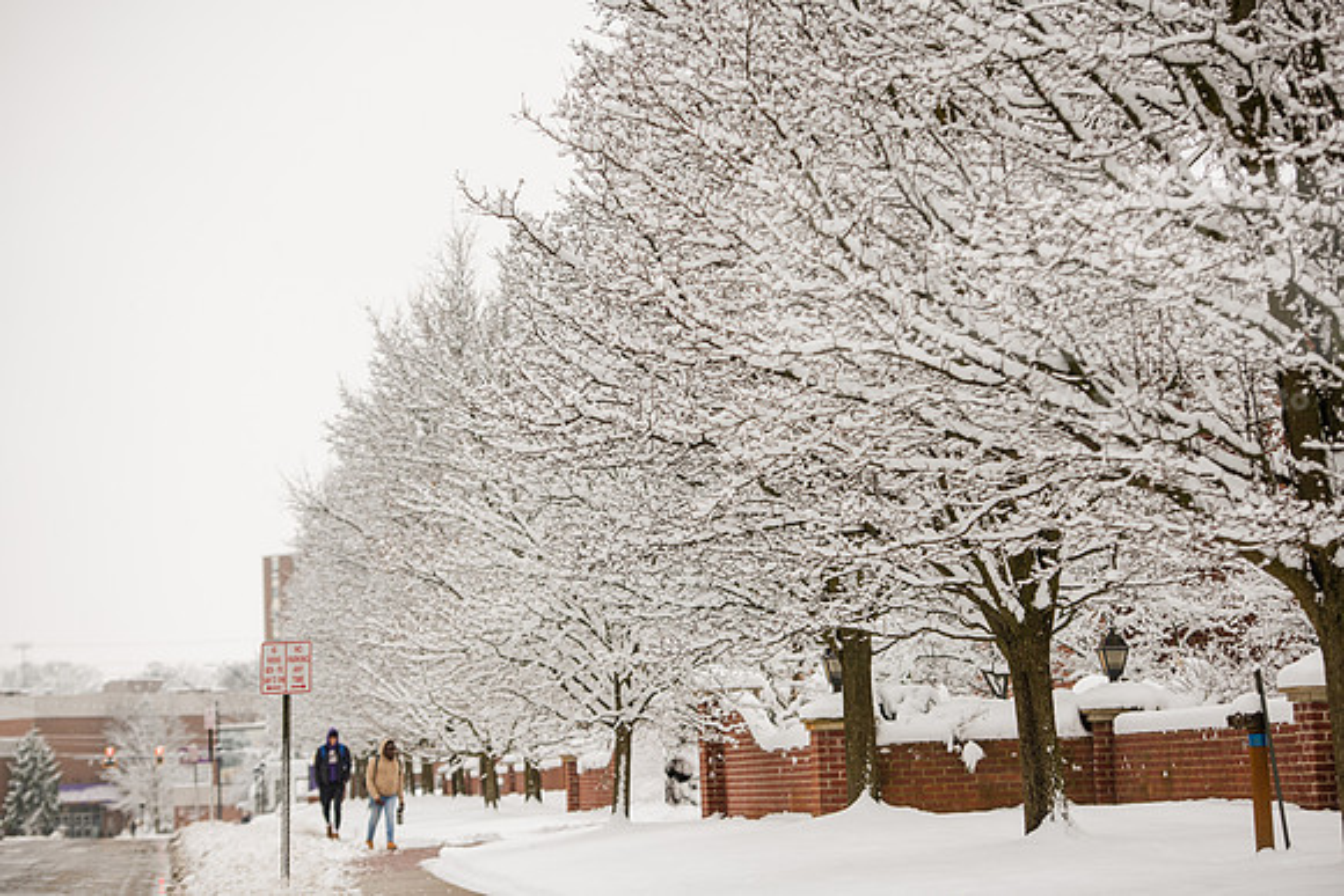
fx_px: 3921
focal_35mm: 105
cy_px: 448
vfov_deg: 13.0
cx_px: 672
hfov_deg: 19.5
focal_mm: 105
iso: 125
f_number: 3.5
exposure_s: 1/400
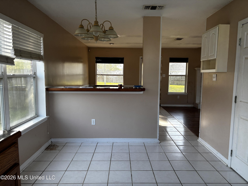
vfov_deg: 53.1
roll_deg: -0.8
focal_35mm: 26
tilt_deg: -5.7
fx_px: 186
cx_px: 124
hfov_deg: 67.3
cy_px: 93
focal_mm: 5.96
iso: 50
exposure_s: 1/121
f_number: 1.6
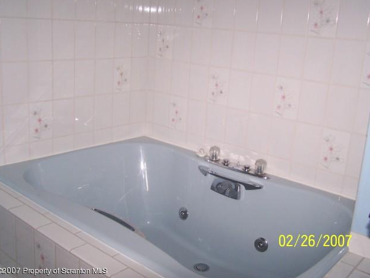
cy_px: 136
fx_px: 417
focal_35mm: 39
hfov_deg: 47.8
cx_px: 183
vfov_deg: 36.9
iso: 140
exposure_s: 1/60
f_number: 2.8
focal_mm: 6.3
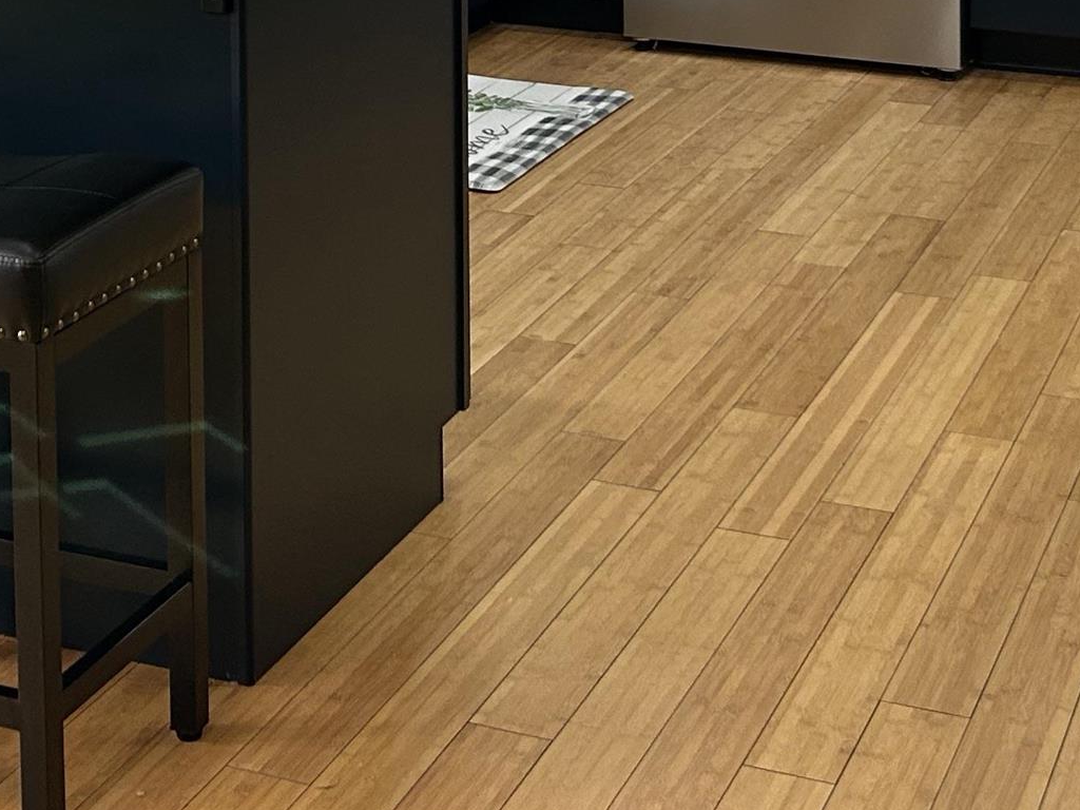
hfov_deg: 24.9
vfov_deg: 17.2
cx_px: 392
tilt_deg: -3.6
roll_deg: +0.6
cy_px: -377
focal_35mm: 78
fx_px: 2434
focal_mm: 5.7
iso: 100
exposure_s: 1/121
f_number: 1.5
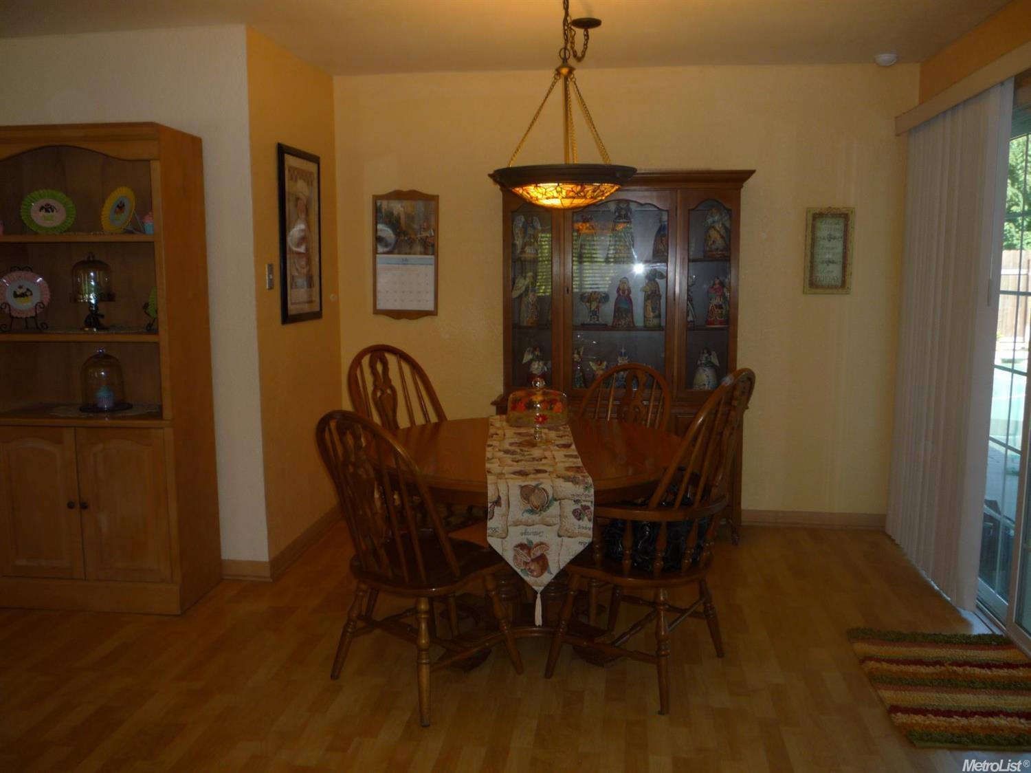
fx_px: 893
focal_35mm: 30
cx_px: 516
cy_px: 386
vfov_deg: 46.8
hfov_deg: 60.0
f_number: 3.3
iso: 100
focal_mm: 5.2
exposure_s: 1/30
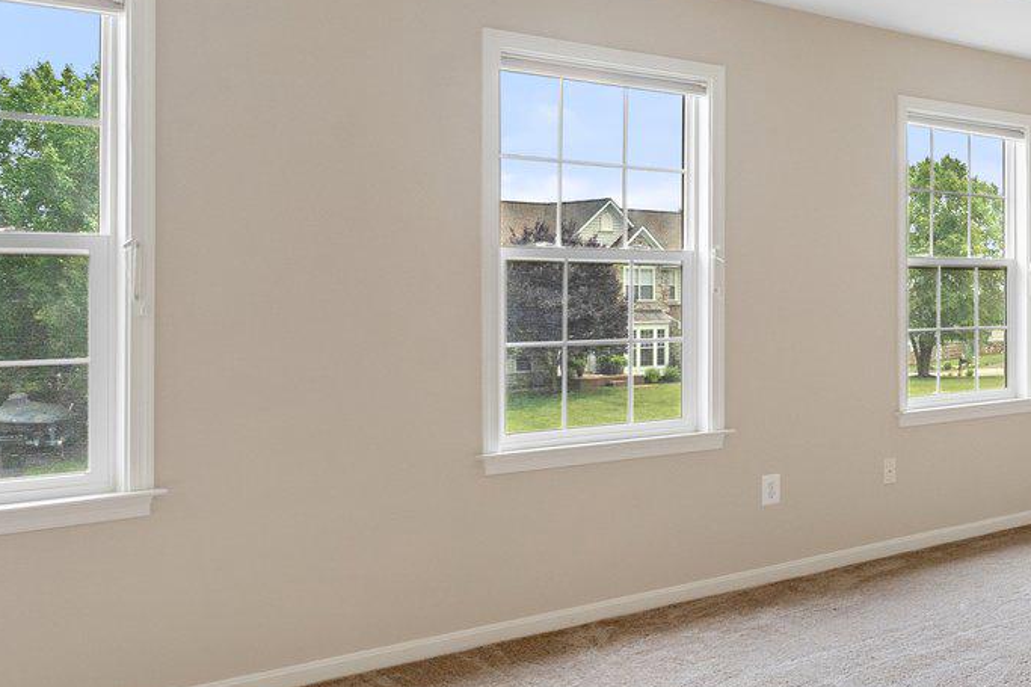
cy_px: 285
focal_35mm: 42
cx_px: 1079
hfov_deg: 39.6
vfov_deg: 31.8
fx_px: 1202
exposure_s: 1/25
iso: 500
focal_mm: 14
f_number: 8
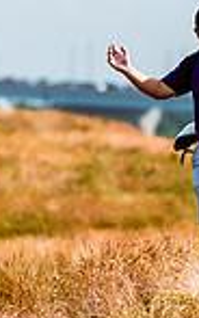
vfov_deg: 2.6
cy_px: 105
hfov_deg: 1.6
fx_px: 6996
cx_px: 214
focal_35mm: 807
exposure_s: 1/1600
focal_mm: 200
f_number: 3.5
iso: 125
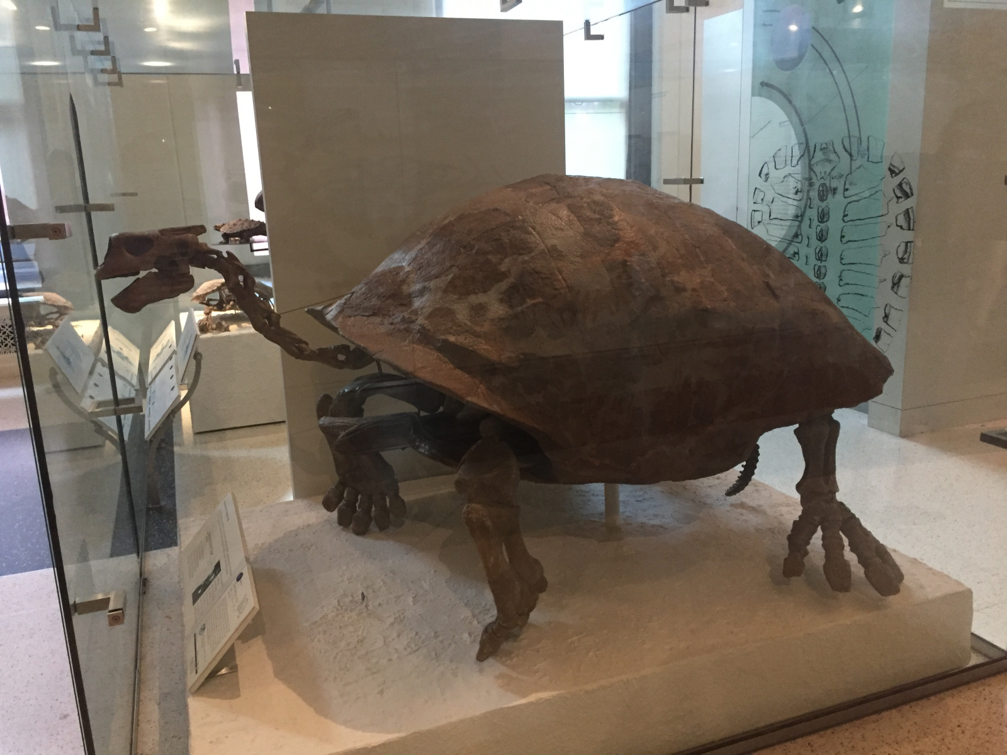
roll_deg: +1.0
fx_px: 844
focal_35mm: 29
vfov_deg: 48.2
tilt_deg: -12.9
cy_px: 378
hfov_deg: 61.7
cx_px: 504
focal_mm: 4.15
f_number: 2.2
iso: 200
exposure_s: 1/30
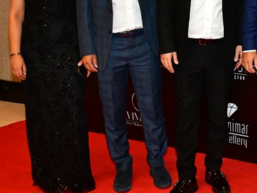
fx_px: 564
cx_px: 251
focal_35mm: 76
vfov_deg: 19.2
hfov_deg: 24.6
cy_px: 41
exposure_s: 1/125
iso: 3200
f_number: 10
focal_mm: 24
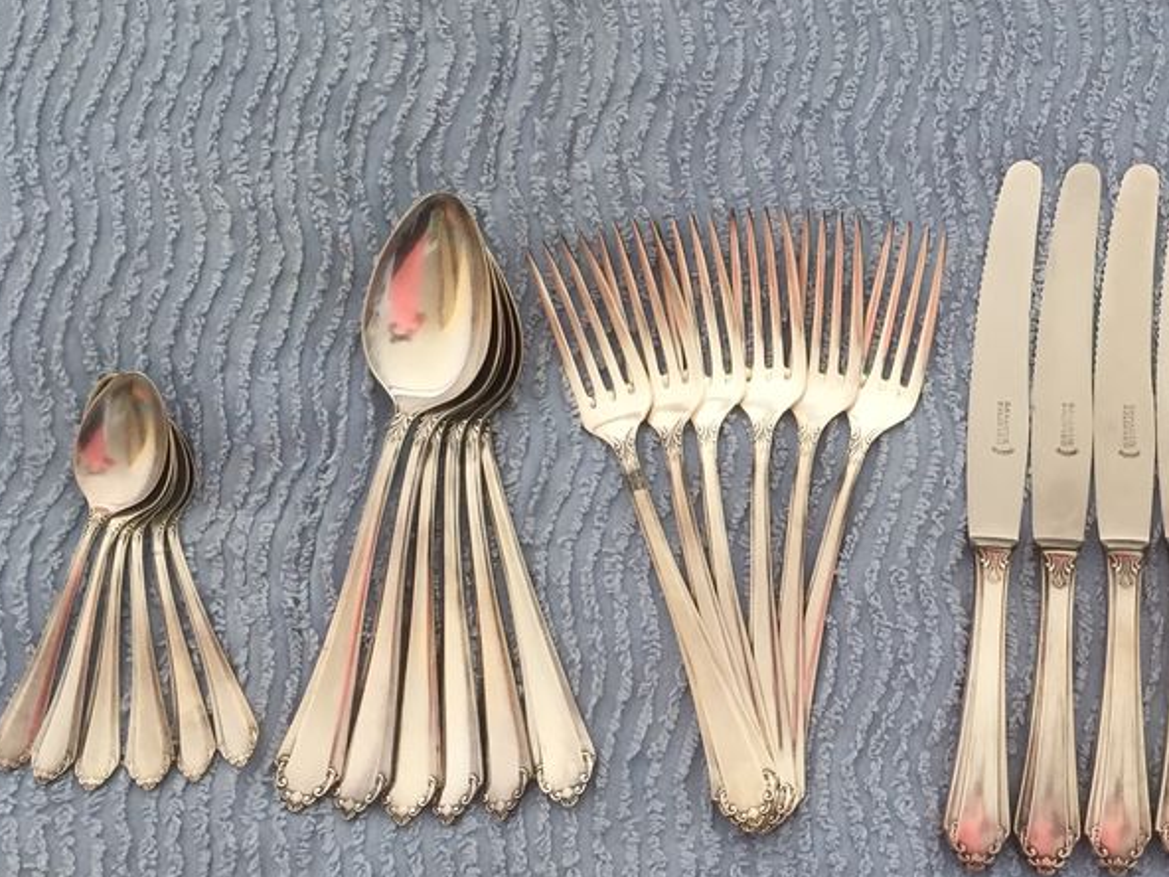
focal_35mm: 49
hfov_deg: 37.8
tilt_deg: -78.8
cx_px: 895
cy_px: 456
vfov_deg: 29.7
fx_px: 1655
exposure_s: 1/33
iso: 40
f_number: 2.2
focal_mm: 4.15
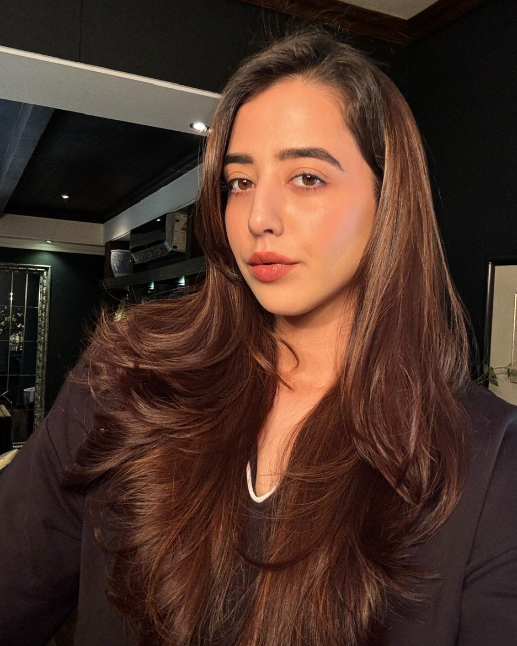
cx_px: 253
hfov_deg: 45.8
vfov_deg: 55.7
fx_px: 612
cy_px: 323
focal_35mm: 32
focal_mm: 2.69
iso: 100
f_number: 1.9
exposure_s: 1/50
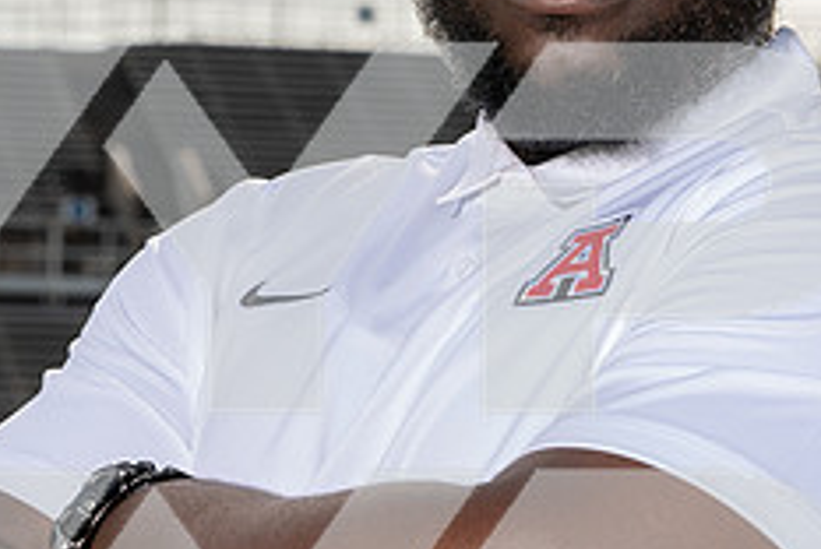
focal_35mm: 169
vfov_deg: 8.1
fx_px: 3859
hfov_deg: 12.1
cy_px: 231
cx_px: 412
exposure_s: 1/250
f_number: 6.3
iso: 100
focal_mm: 68
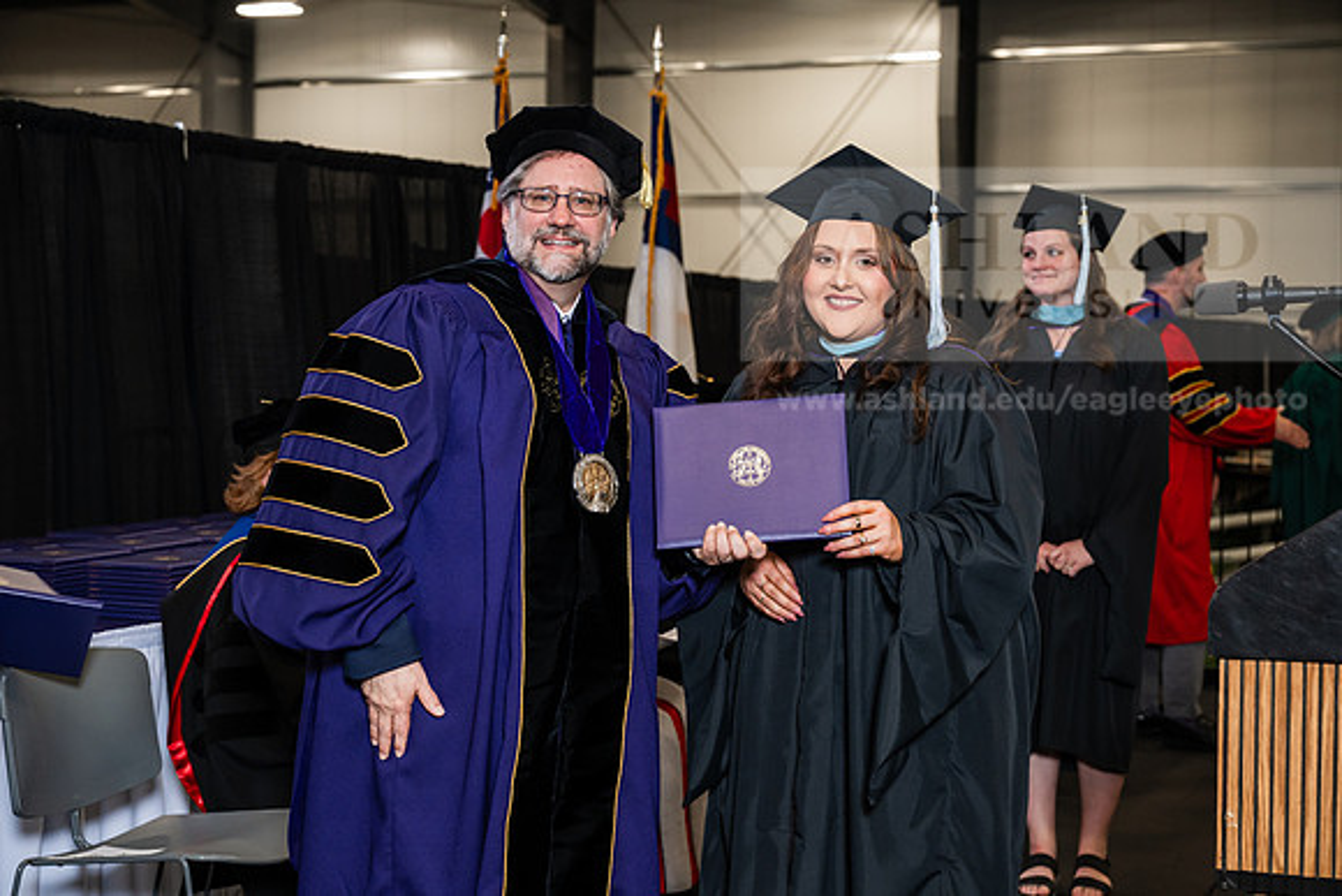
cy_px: 448
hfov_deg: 33.4
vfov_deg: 22.6
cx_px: 671
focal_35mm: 60
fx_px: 2237
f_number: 4.5
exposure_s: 1/200
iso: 1250
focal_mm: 60
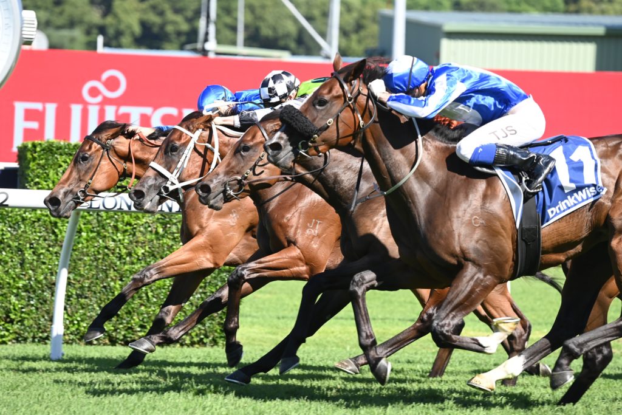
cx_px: 311
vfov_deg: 5.5
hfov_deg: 8.2
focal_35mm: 250
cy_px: 208
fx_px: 4320
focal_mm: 250
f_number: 5.6
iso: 800
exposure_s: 1/1600
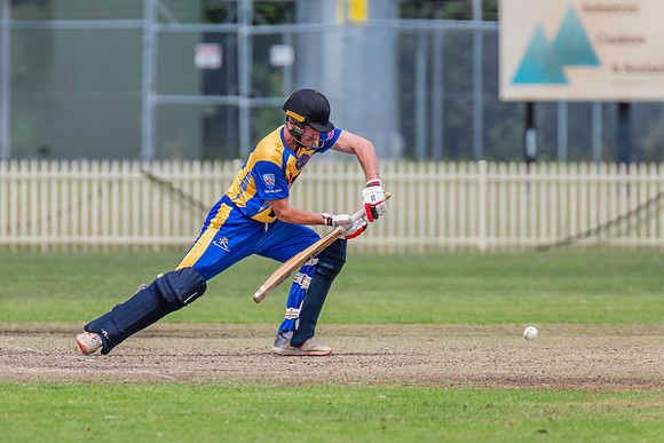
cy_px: 198
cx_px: 256
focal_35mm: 615
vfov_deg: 2.2
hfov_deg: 3.4
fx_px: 11349
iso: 800
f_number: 6.3
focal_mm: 500
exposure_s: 1/2500
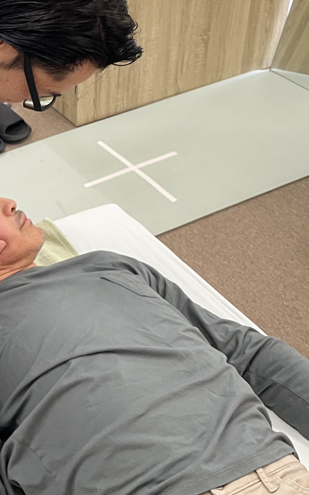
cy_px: 167
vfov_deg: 32.2
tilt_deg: -32.0
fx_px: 849
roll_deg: +3.8
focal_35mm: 63
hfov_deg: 19.7
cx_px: -32
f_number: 1.6
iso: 100
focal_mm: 4.2
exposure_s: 1/52
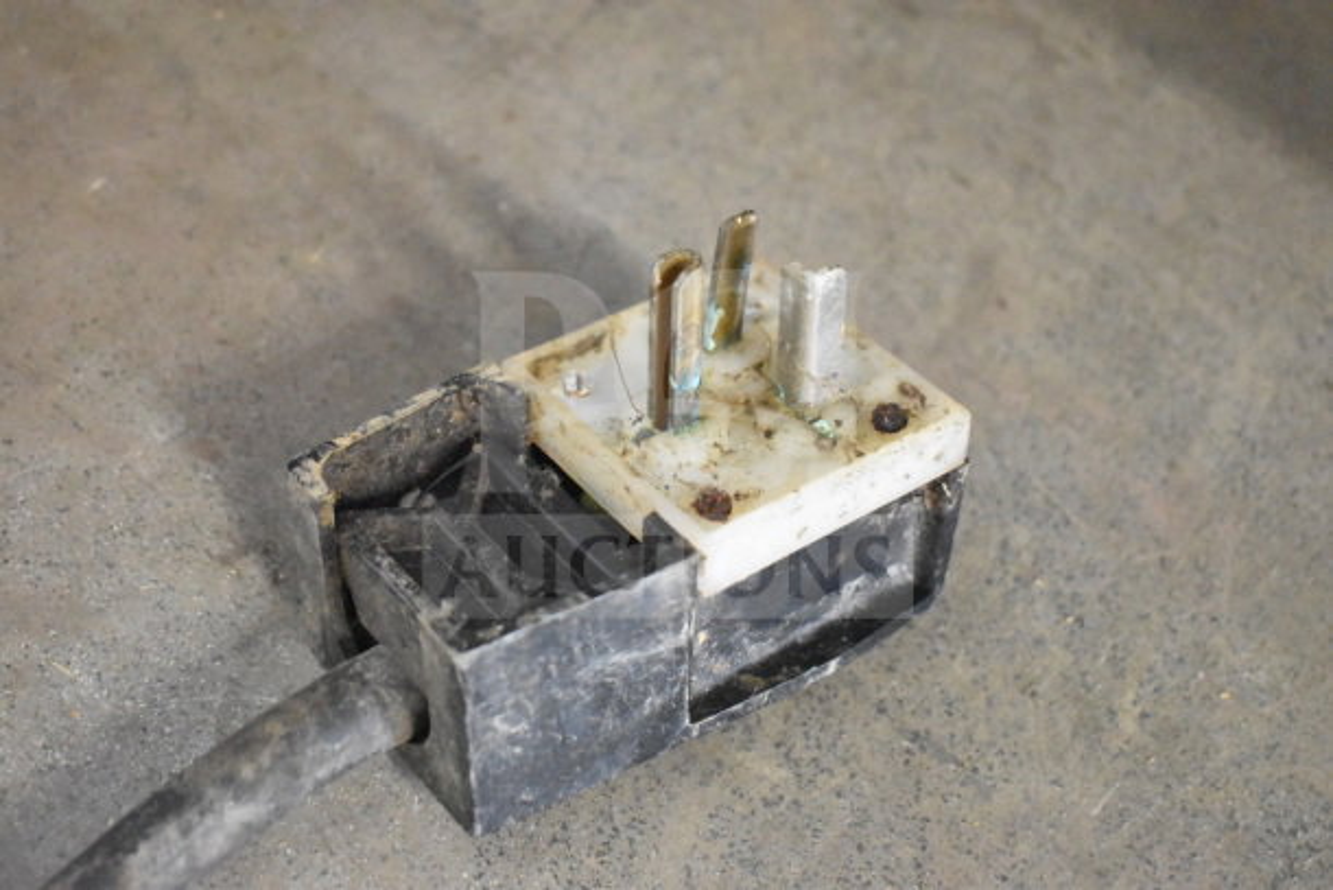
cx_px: 666
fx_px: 1944
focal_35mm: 52
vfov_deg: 25.8
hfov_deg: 37.8
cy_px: 445
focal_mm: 35
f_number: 4.5
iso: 12800
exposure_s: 1/60
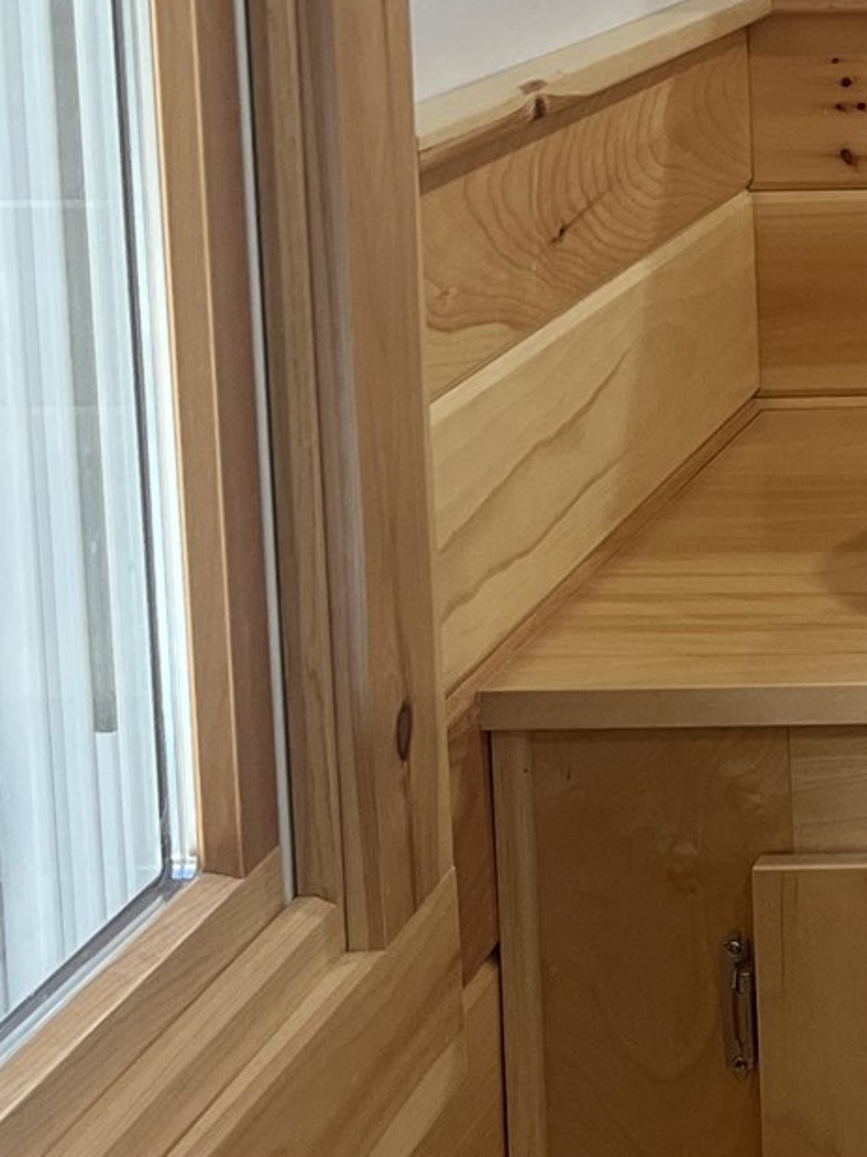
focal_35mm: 97
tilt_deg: -7.6
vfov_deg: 19.8
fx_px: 3242
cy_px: 73
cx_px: 1434
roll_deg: +0.6
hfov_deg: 13.9
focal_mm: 5.1
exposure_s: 1/120
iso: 100
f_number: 1.6
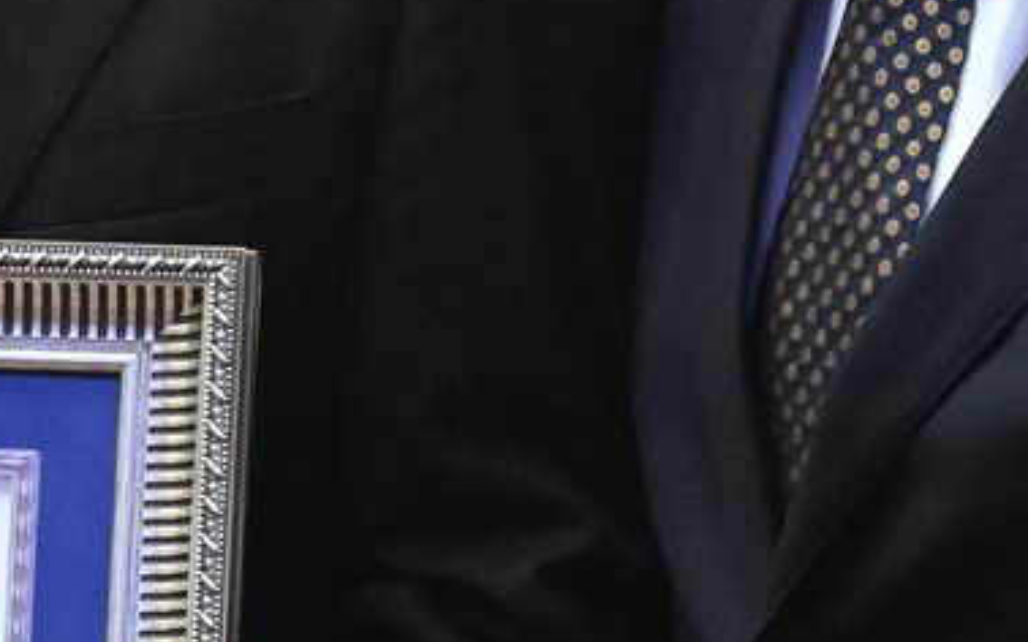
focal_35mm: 467
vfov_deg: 2.8
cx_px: -283
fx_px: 13080
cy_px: 137
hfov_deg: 4.5
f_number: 3.2
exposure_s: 1/100
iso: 5000
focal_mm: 70
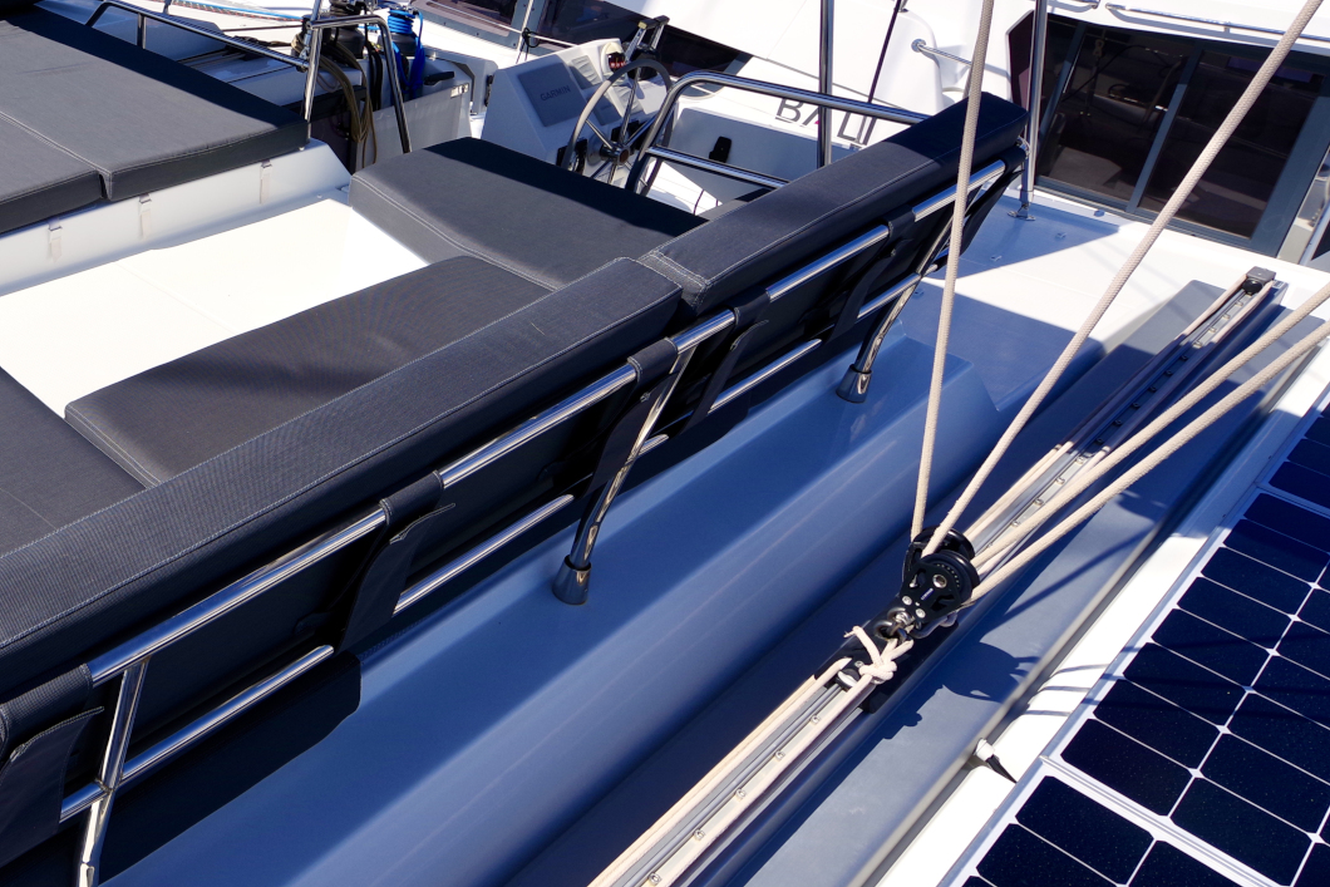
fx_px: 1145
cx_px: 72
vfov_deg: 41.4
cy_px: 254
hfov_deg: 51.3
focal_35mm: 31
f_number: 11
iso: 200
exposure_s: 1/400
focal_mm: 15
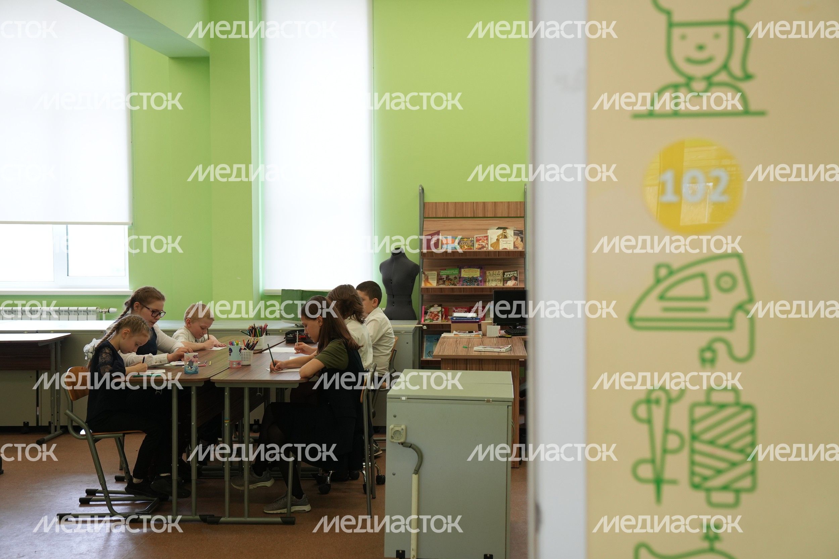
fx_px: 1095
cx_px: 420
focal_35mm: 47
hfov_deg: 41.9
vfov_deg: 28.7
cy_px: 280
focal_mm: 47
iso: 1000
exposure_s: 1/250
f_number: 3.2
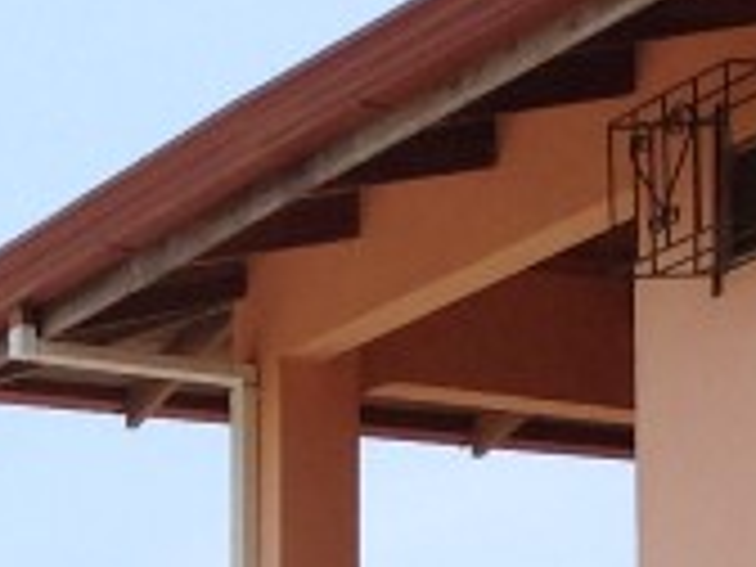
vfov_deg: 6.7
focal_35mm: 214
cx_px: -158
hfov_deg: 9.1
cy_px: 1264
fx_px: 4674
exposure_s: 1/2016
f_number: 2.4
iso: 50
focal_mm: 4.28
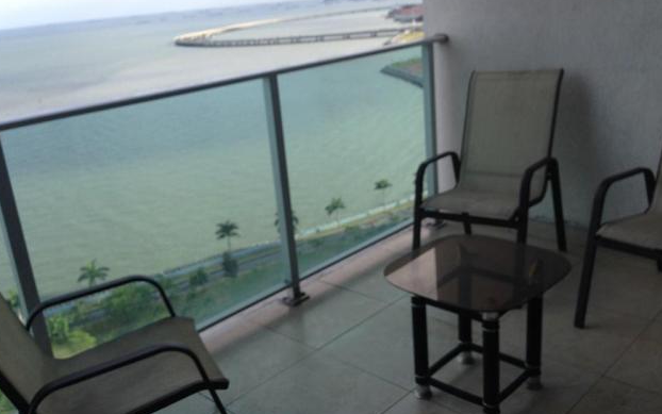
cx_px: 325
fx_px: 650
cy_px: 206
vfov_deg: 35.4
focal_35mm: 36
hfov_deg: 54.0
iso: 50
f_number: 2.4
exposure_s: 1/577
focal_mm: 4.12
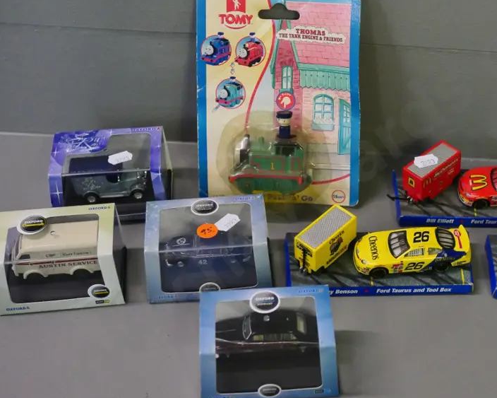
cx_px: 338
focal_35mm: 71
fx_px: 1044
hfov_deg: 26.6
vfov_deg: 21.5
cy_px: 179
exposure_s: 1/320
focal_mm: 25
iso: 3200
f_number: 3.2
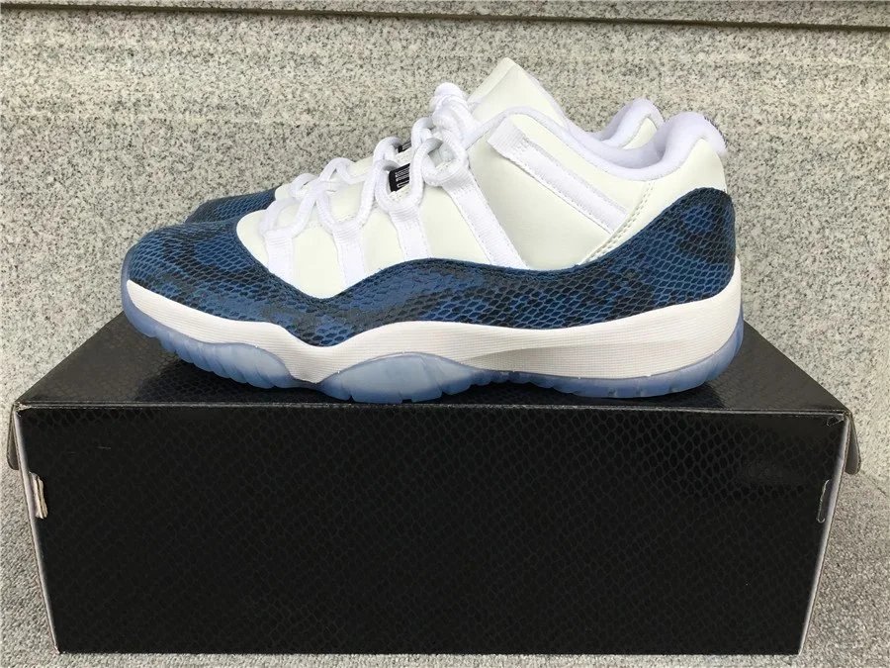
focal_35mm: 31
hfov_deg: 58.4
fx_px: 797
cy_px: 334
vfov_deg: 45.4
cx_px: 445
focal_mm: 3.3
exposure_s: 1/100
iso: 25
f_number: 2.4
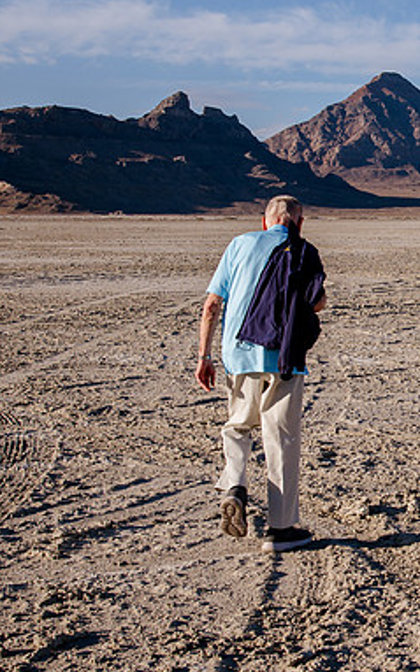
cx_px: 482
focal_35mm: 78
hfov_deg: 16.1
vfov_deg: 26.5
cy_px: 323
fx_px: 1430
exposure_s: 1/320
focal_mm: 40
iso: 200
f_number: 11
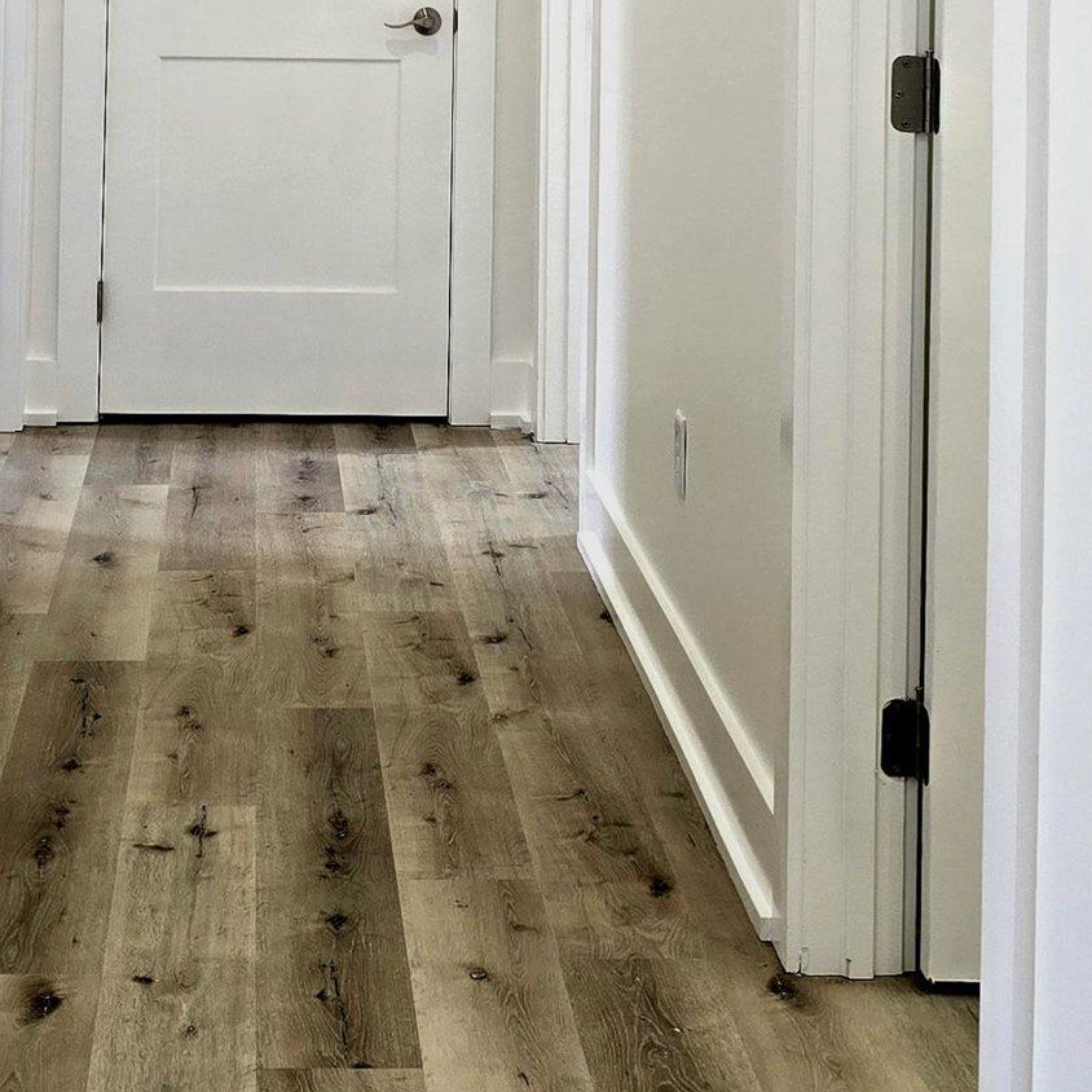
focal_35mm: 74
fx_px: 2641
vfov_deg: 22.0
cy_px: -142
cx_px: 353
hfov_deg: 23.2
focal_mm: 6.3
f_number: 1.7
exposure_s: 1/120
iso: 64
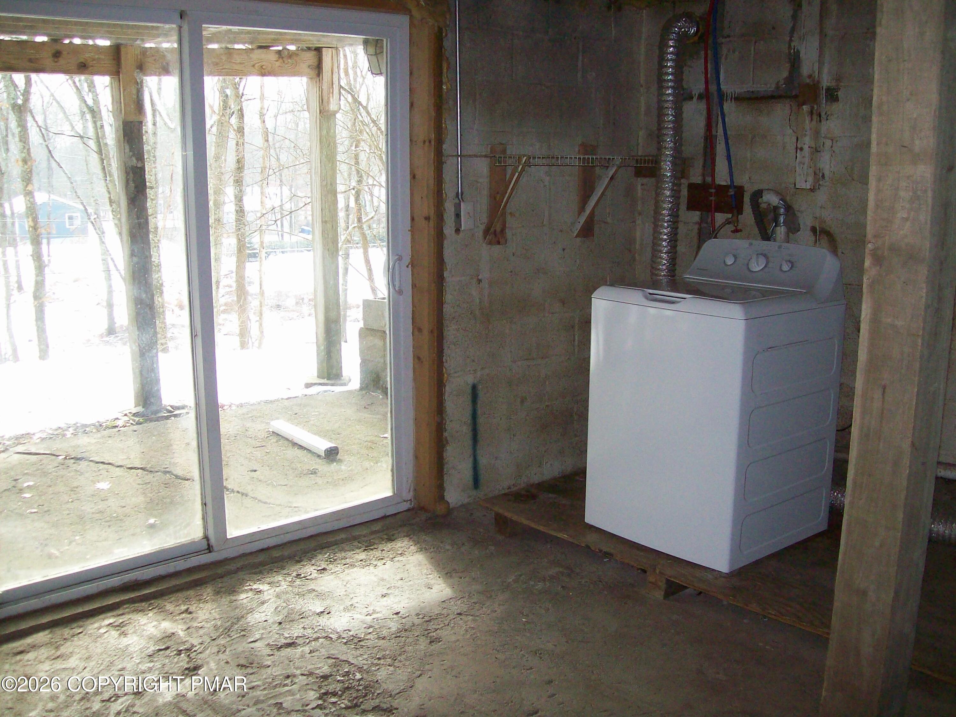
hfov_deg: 51.4
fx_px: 994
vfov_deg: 39.7
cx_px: 478
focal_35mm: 36
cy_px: 358
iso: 200
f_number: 2.7
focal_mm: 6
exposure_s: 1/114
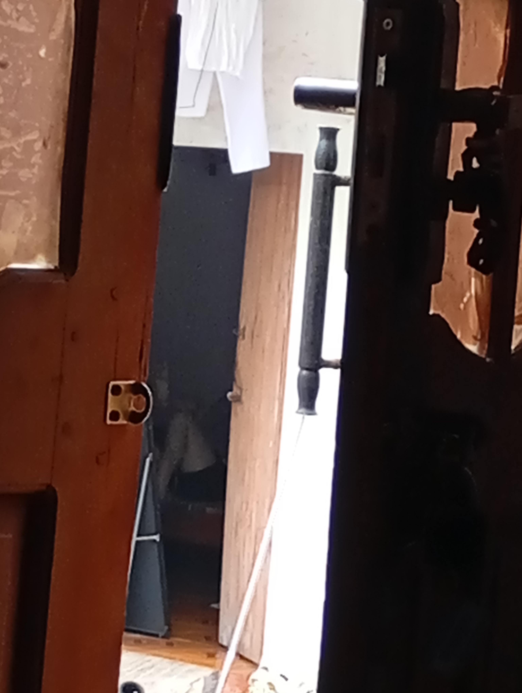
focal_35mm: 187
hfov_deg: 8.0
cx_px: 261
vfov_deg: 10.6
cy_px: 346
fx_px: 3750
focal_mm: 4.27
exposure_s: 1/50
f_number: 1.8
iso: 309
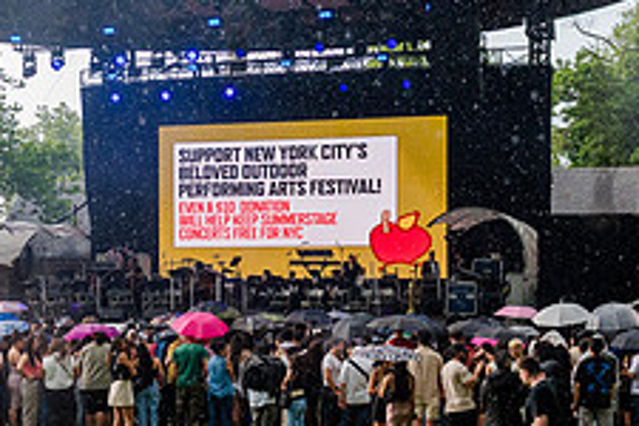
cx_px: 236
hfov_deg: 25.3
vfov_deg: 17.0
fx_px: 1420
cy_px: 317
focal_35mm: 80
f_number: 4.5
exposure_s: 1/1000
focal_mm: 31
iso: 1000
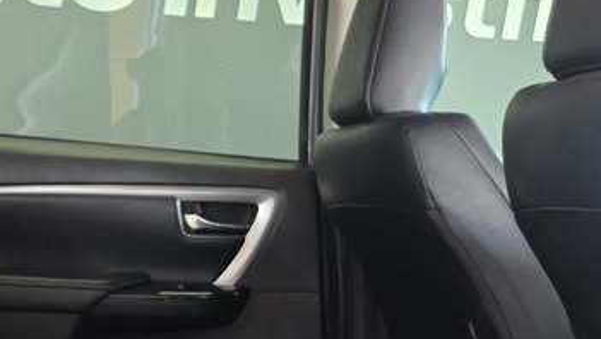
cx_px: 397
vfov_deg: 16.2
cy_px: 346
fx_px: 1164
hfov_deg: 28.8
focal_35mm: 73
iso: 500
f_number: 1.7
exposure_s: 1/100
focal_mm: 6.25
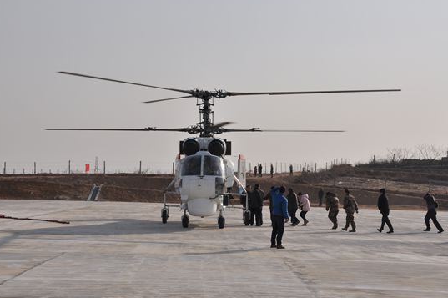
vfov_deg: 20.3
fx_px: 833
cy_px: 157
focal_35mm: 67
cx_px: 231
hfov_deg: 30.1
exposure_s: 1/640
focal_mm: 40
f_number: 13
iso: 200
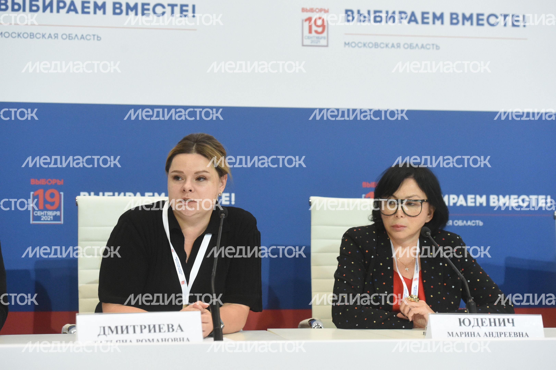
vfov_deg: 15.9
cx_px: 278
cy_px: 185
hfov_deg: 23.7
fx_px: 1327
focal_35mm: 86
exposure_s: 1/500
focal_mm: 86
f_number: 4
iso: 12800
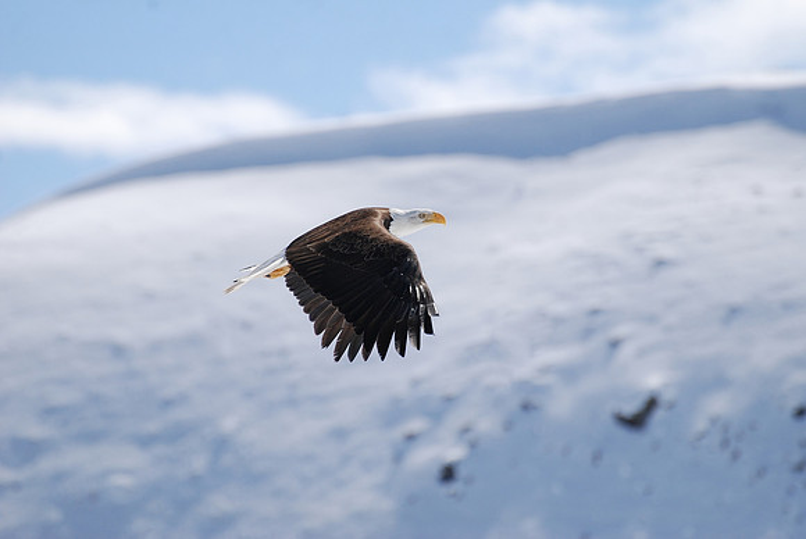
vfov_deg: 3.1
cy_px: 270
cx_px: 403
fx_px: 10085
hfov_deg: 4.6
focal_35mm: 450
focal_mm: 300
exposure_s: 1/2500
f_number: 6.3
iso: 400
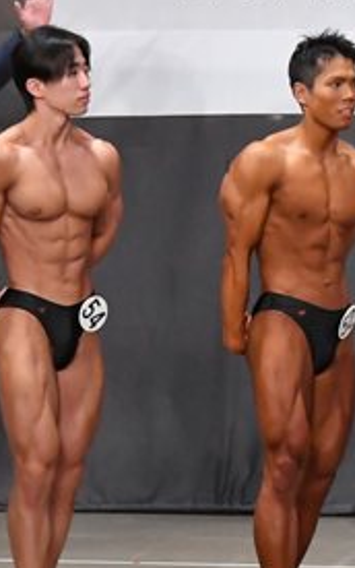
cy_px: 359
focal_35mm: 388
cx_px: 412
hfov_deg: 3.4
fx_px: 6003
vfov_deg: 5.4
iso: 6400
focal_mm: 90
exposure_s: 1/400
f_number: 5.6
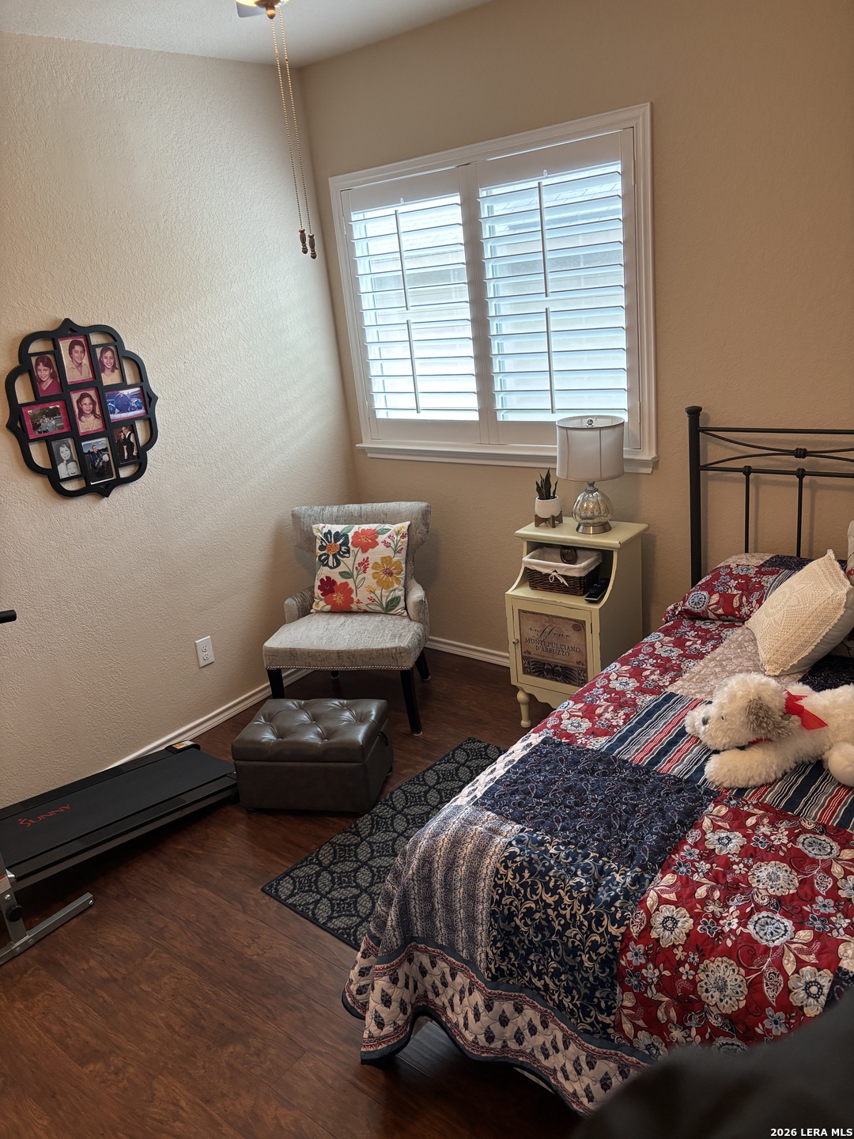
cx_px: 427
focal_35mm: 26
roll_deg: +6.5
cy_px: 570
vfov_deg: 67.3
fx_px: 855
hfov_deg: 53.1
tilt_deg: -19.5
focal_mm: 5.96
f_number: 1.6
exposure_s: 1/60
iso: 250
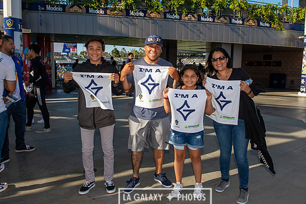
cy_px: 98
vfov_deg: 43.7
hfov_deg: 61.8
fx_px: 255
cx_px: 165
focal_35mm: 30
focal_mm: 24
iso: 200
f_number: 5.6
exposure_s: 1/1250
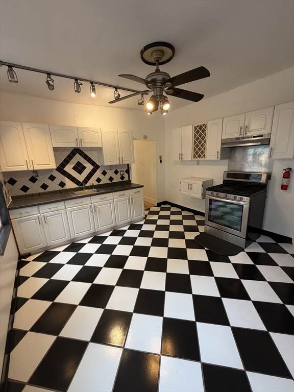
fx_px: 159
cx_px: 147
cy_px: 196
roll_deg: +3.1
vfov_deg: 102.1
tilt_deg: -12.9
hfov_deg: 85.7
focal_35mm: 14
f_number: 2.2
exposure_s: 1/120
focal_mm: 2.22
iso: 320
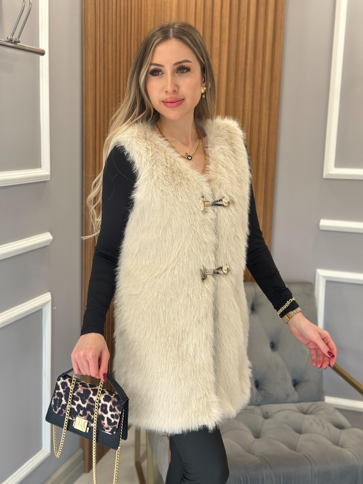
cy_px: 242
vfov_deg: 39.7
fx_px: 671
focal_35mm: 48
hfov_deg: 30.3
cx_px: 182
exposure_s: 1/112
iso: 125
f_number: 1.78
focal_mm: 6.86
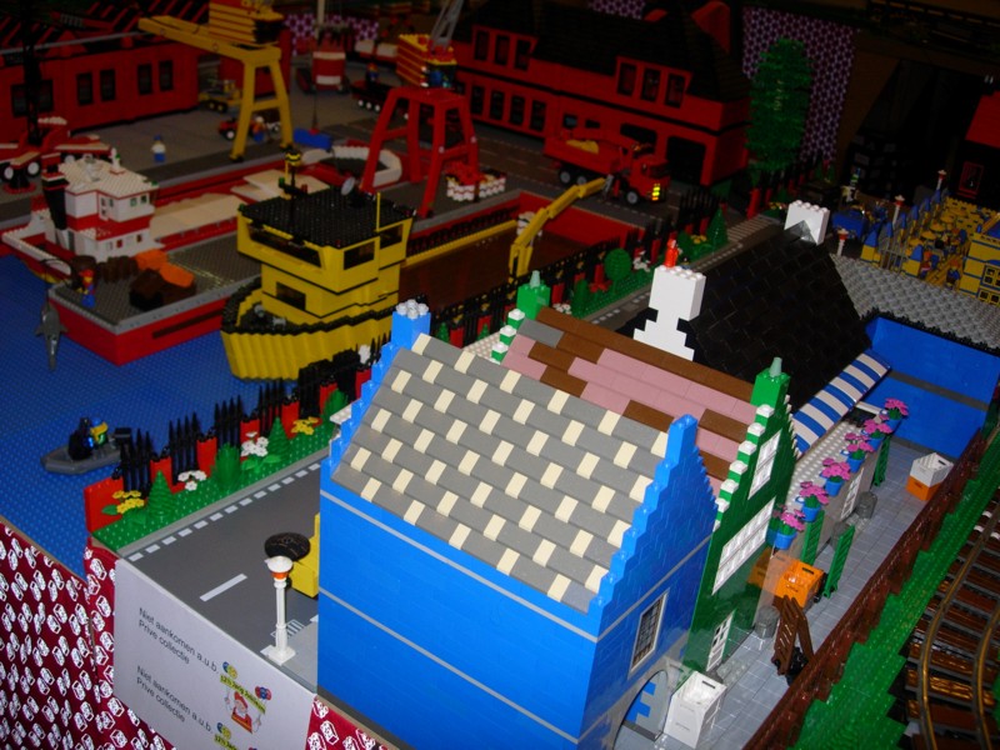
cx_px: 500
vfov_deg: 37.7
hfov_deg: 49.0
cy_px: 375
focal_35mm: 38
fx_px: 1098
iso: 79
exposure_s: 1/64
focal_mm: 7.8
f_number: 2.8
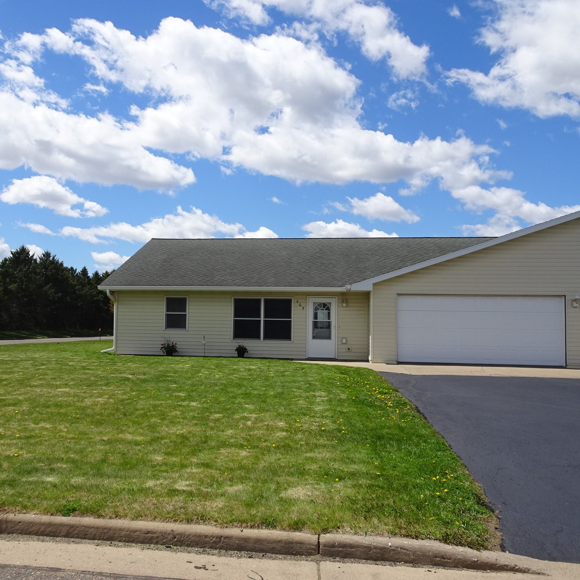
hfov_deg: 55.3
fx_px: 550
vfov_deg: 55.6
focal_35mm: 29
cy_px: 292
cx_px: 237
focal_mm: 4.1
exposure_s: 1/1250
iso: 80
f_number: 3.5
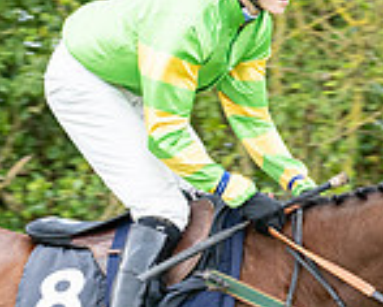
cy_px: 303
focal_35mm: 388
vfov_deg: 4.0
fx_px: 4404
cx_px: 187
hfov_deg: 5.0
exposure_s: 1/500
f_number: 5
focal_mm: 70
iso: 400
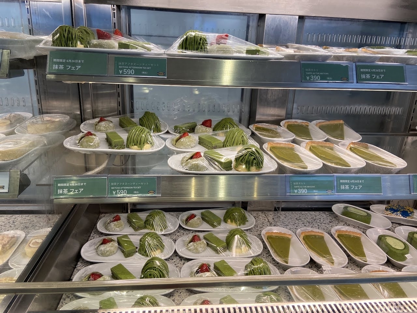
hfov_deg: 67.3
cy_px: 156
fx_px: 313
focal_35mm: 26
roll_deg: -1.3
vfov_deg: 53.1
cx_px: 208
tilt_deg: -19.3
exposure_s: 1/60
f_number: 1.8
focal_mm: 4.25
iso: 64
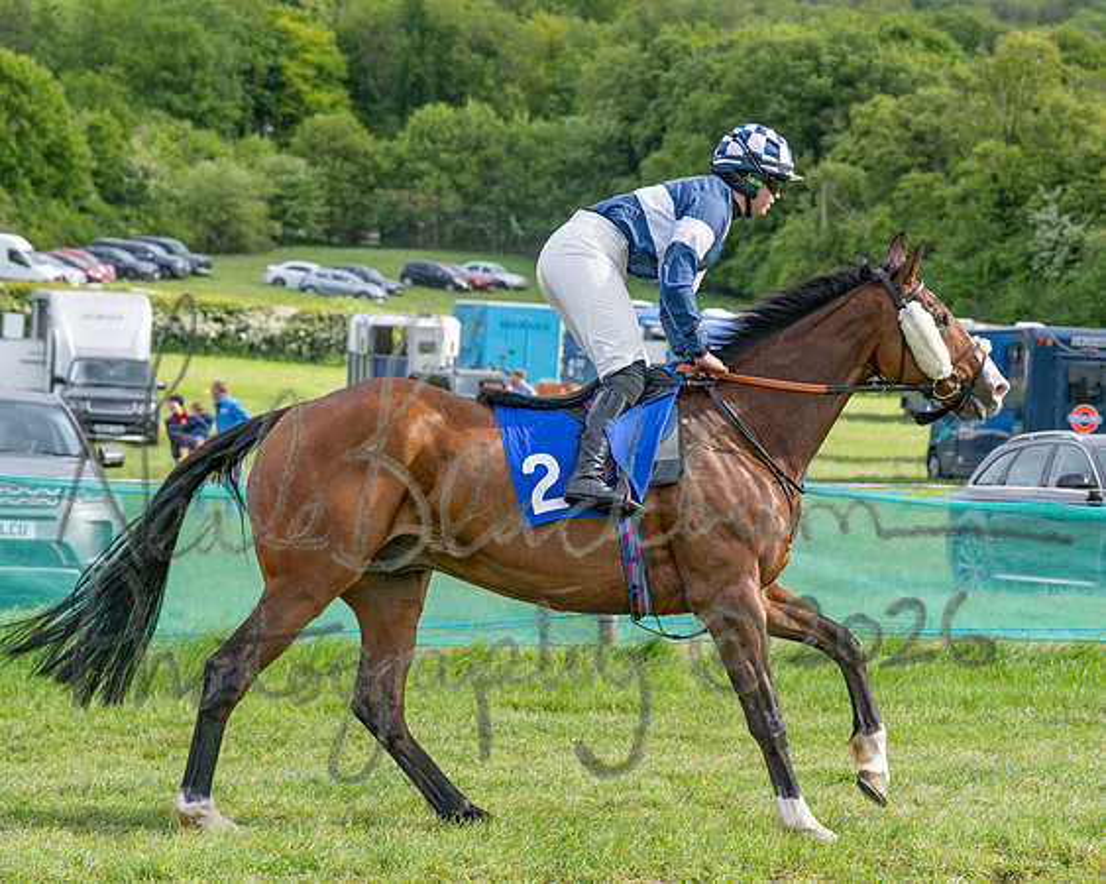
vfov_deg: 13.0
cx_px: 664
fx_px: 3871
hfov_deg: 16.2
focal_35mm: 118
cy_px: 442
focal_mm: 70
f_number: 4.5
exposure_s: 1/2500
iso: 400
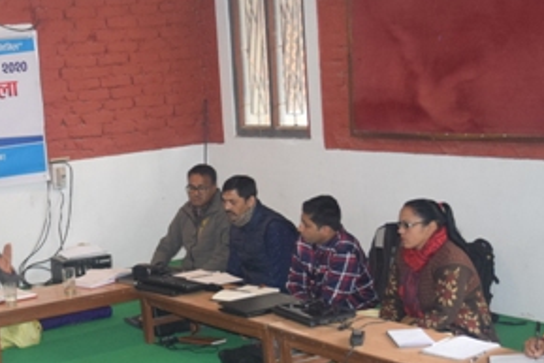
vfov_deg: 18.7
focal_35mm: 73
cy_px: 212
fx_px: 1104
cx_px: 96
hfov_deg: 27.1
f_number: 3.8
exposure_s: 1/60
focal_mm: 22
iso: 1800
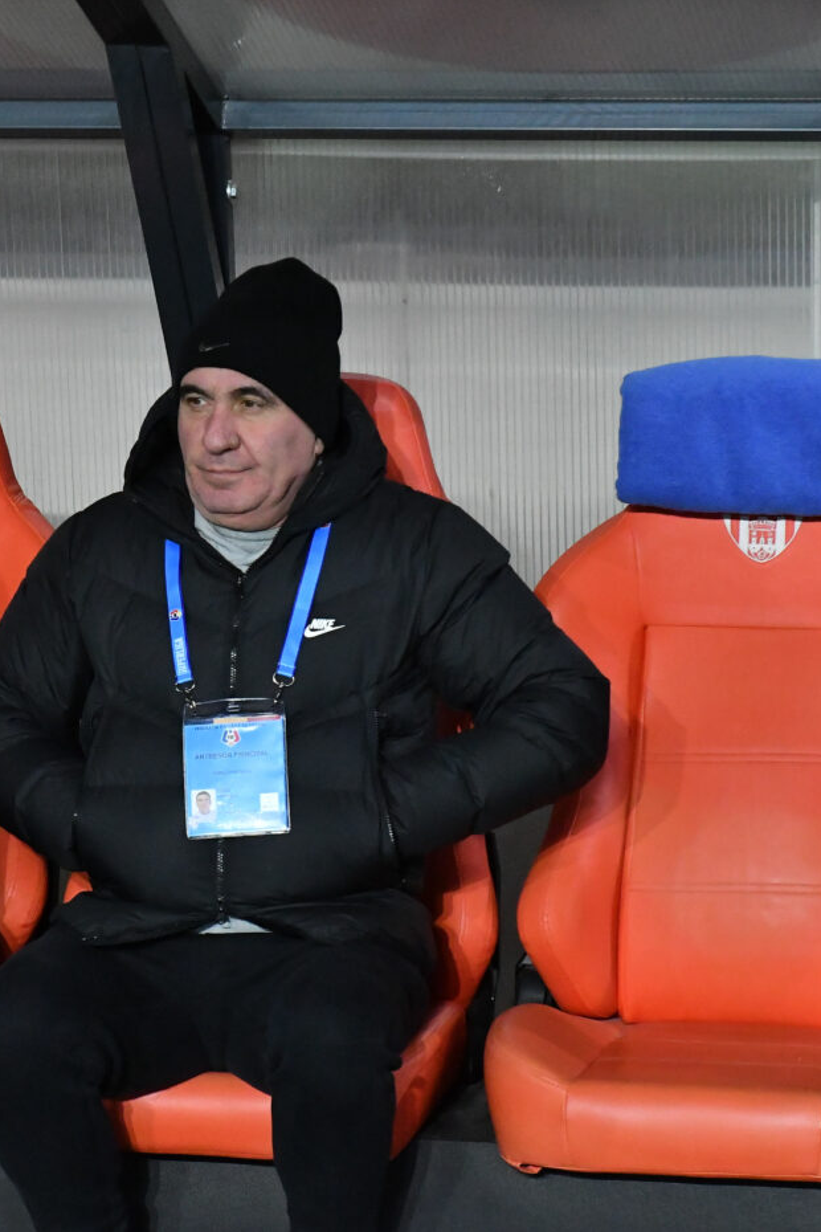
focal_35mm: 158
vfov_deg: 13.0
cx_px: 151
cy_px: 615
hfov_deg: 8.7
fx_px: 5404
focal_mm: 70
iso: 3200
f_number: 5
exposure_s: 1/800
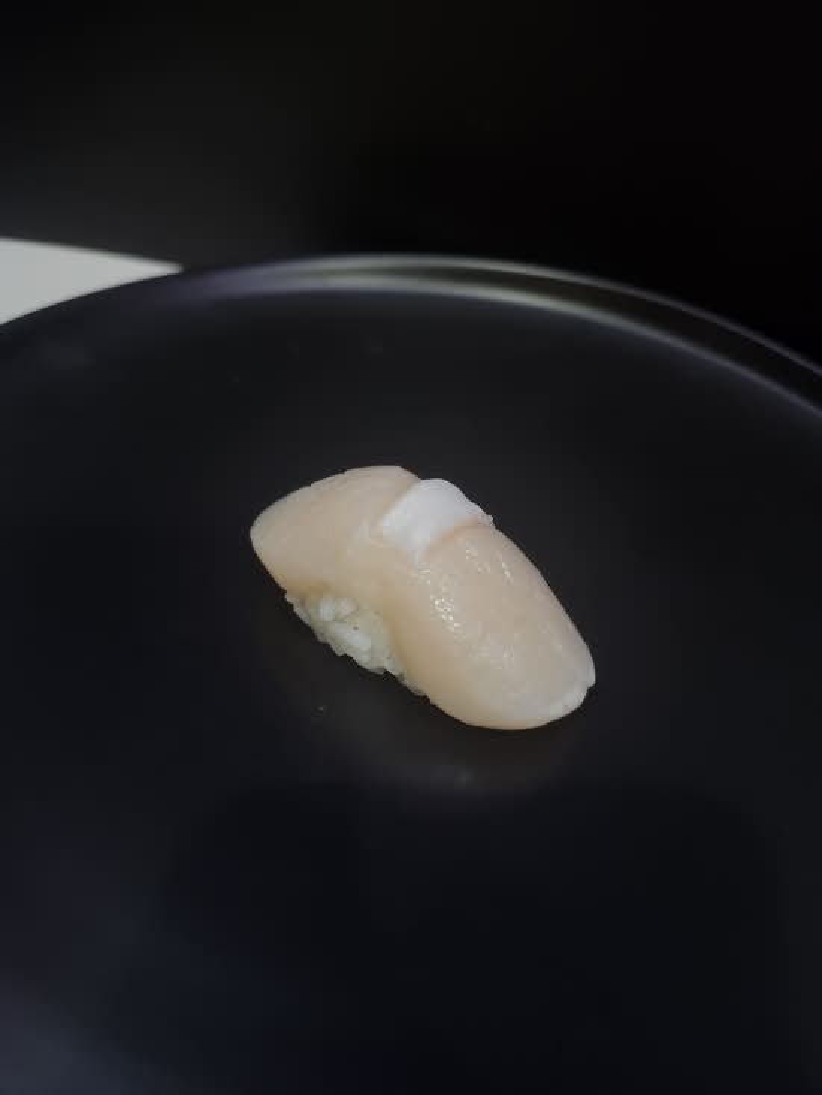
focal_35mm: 23
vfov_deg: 73.9
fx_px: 728
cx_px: 411
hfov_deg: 58.9
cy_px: 548
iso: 320
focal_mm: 5.54
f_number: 1.8
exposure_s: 1/100
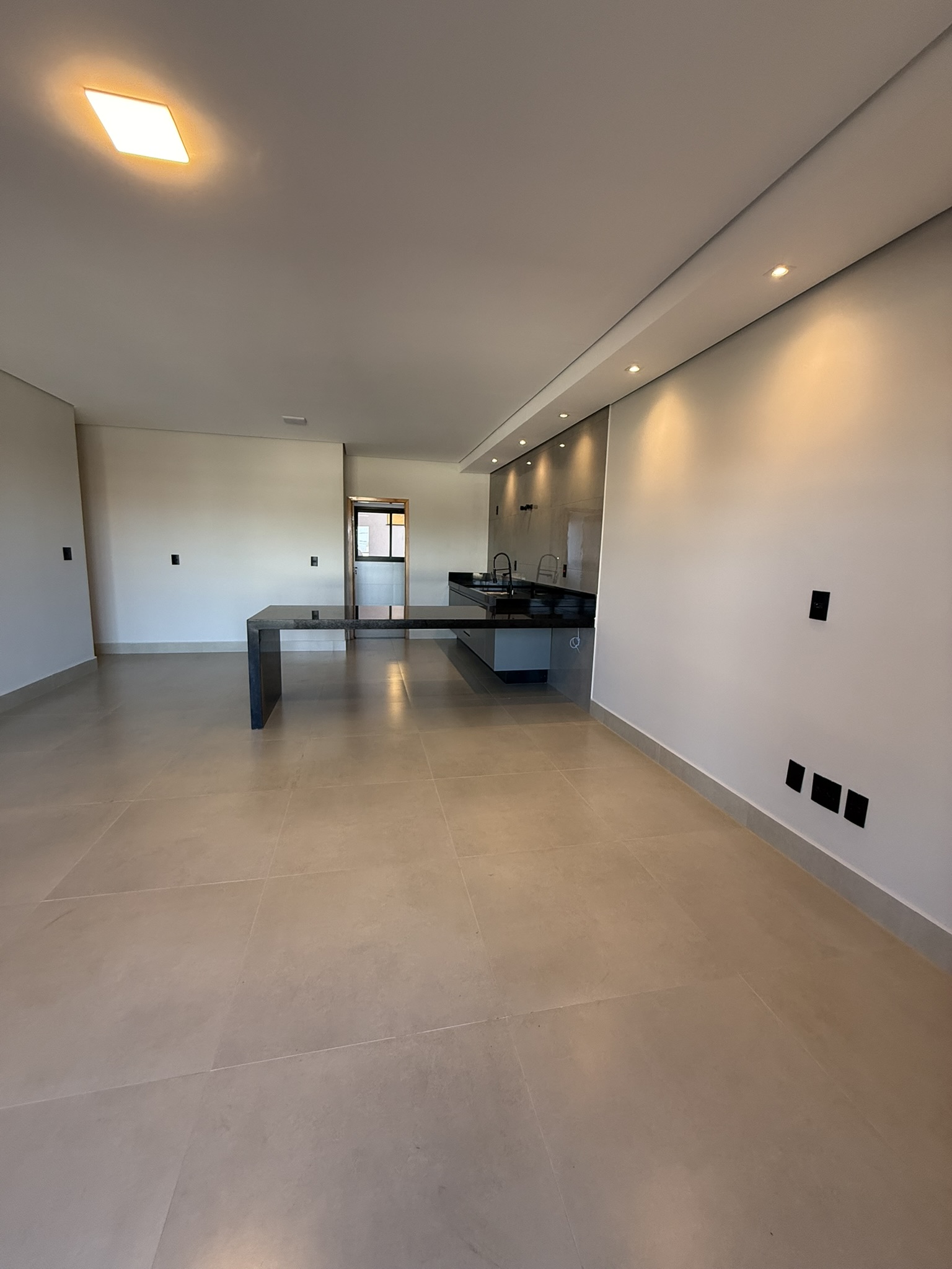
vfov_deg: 102.1
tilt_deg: -8.0
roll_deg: -1.5
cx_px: 476
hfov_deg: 85.7
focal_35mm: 14
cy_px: 634
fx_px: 513
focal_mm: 2.22
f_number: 2.2
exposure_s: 1/99
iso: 160
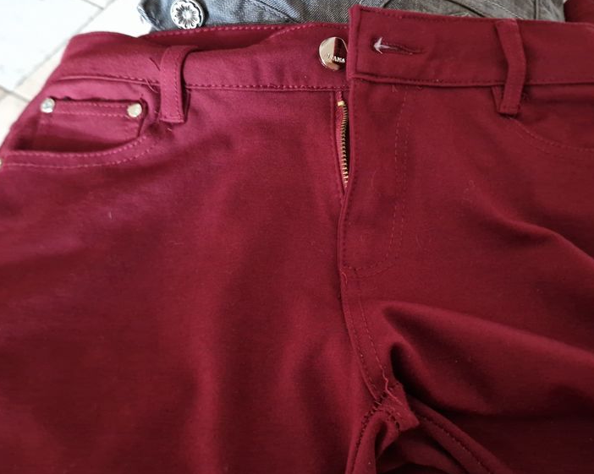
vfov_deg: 45.8
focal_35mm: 32
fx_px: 562
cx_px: 351
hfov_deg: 55.3
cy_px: 240
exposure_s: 1/14
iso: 1250
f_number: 1.8
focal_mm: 5.4
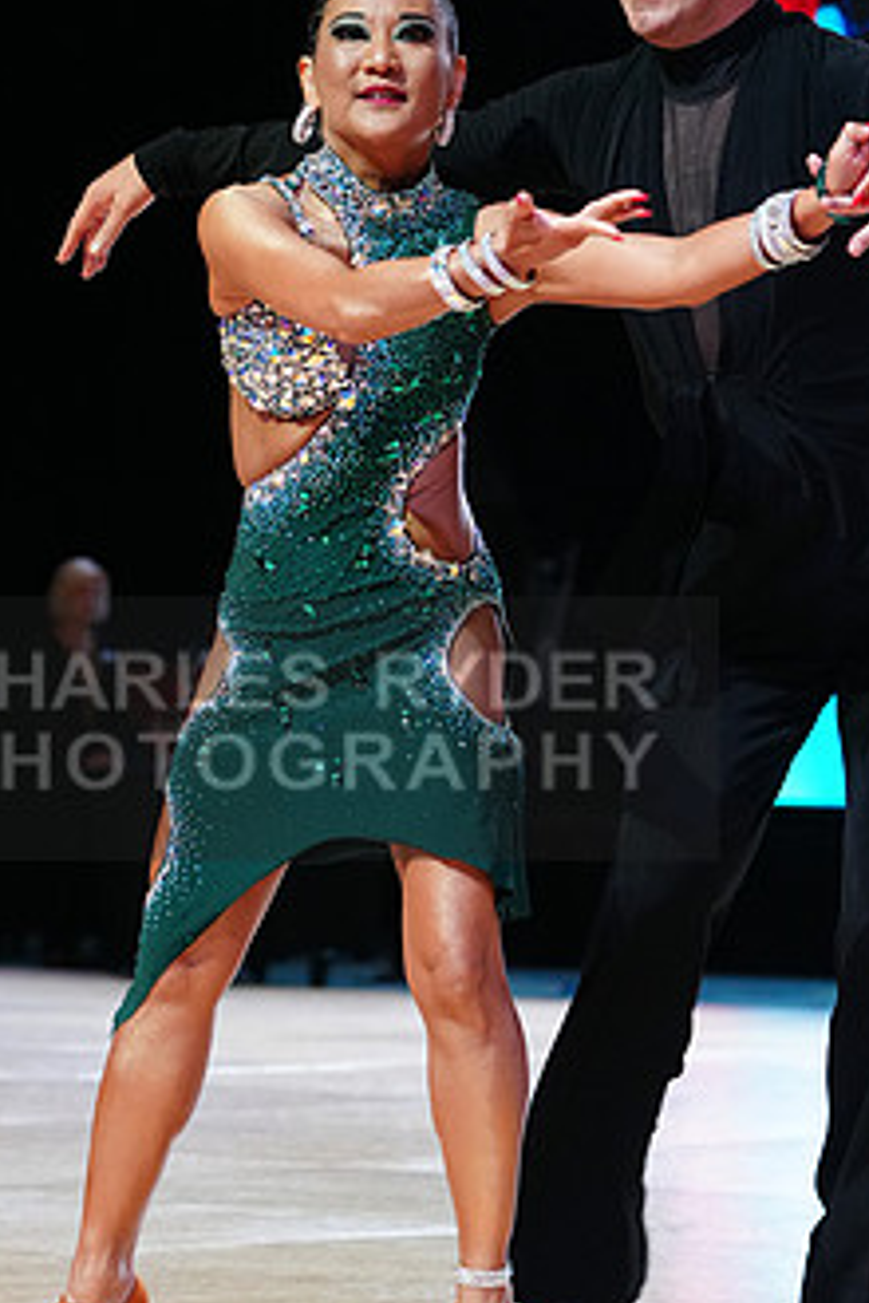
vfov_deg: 12.5
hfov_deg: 8.3
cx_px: 176
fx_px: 5974
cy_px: 730
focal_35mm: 165
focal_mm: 94
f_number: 4
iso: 2500
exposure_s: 1/320
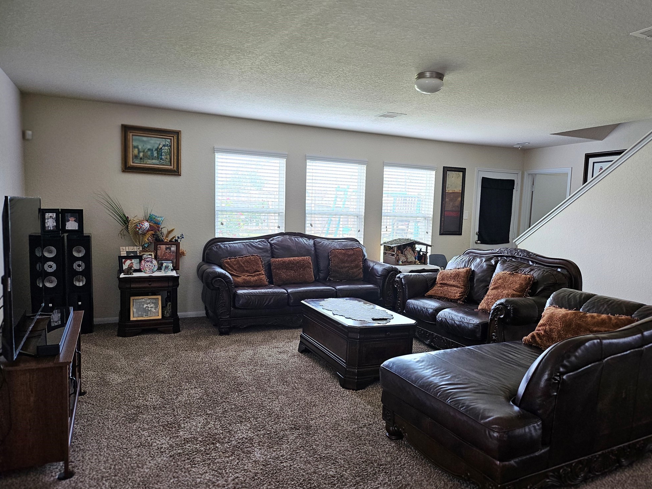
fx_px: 471
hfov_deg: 69.4
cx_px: 337
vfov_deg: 54.9
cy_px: 254
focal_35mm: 25
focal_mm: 5
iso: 200
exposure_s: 1/120
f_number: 1.8
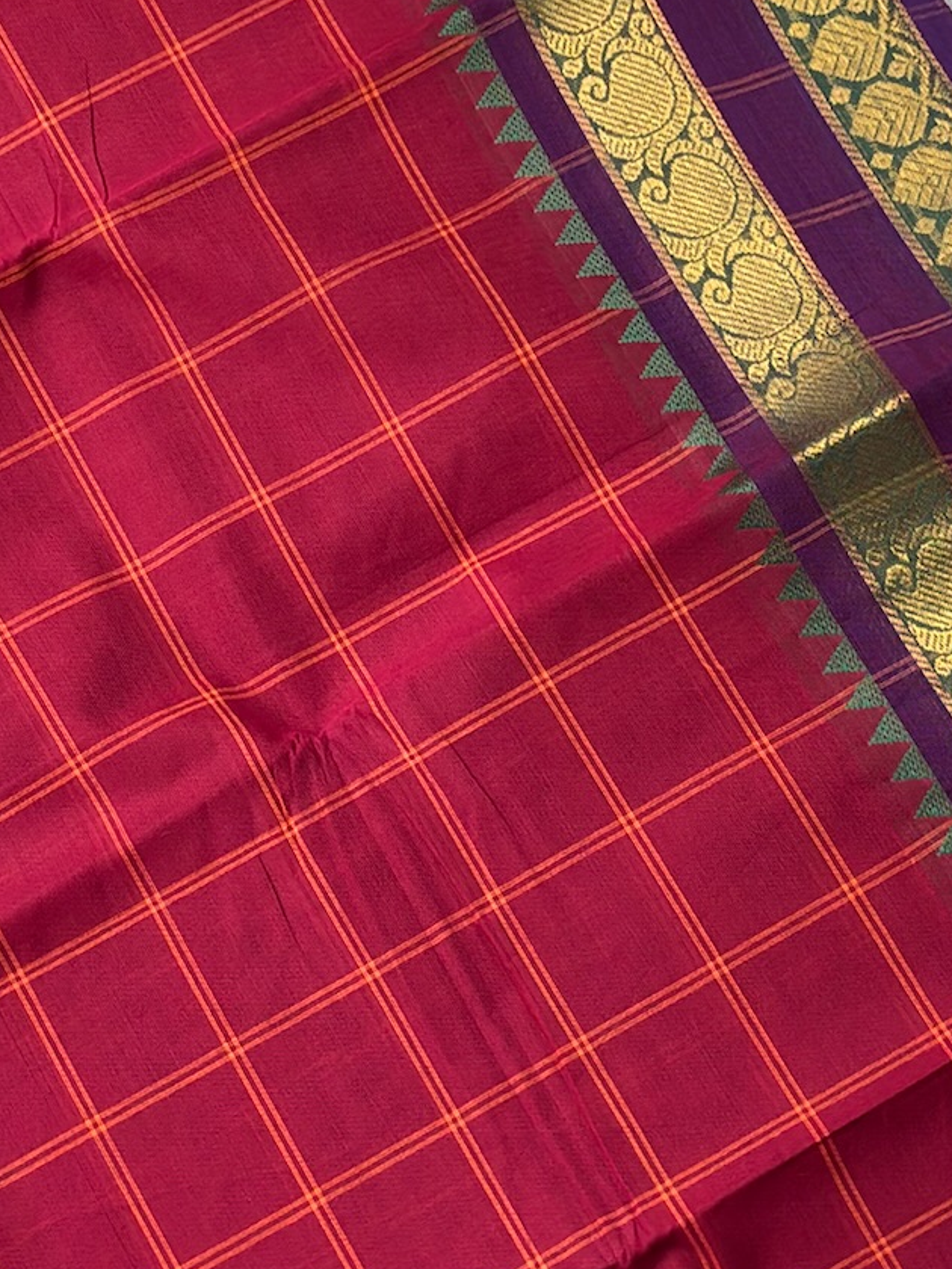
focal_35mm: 117
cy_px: 464
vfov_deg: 16.8
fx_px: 4290
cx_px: 410
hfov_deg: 12.7
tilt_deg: -73.4
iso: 40
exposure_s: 1/100
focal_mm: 5.96
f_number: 1.6
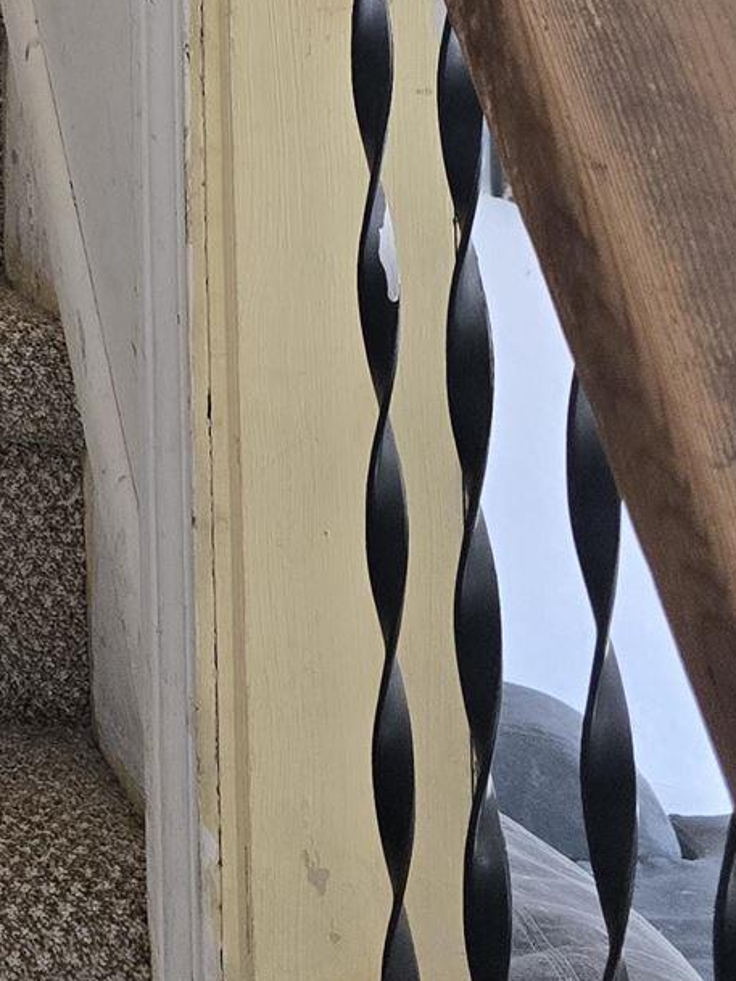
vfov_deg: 20.1
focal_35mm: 87
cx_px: -493
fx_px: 2466
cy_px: -396
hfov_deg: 15.2
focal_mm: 6.3
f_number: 1.7
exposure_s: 1/120
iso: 320
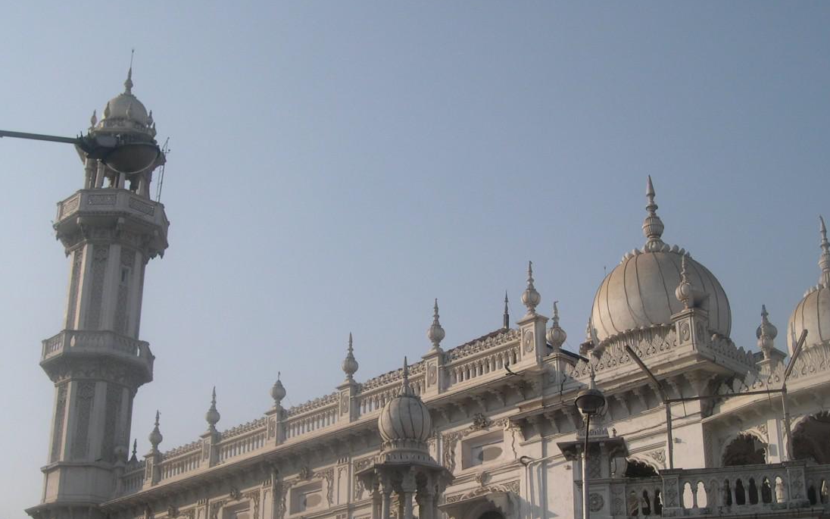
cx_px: 422
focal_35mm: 52
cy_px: 310
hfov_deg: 38.9
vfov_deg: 24.8
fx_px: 1176
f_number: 8
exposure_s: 1/231
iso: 100
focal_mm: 9
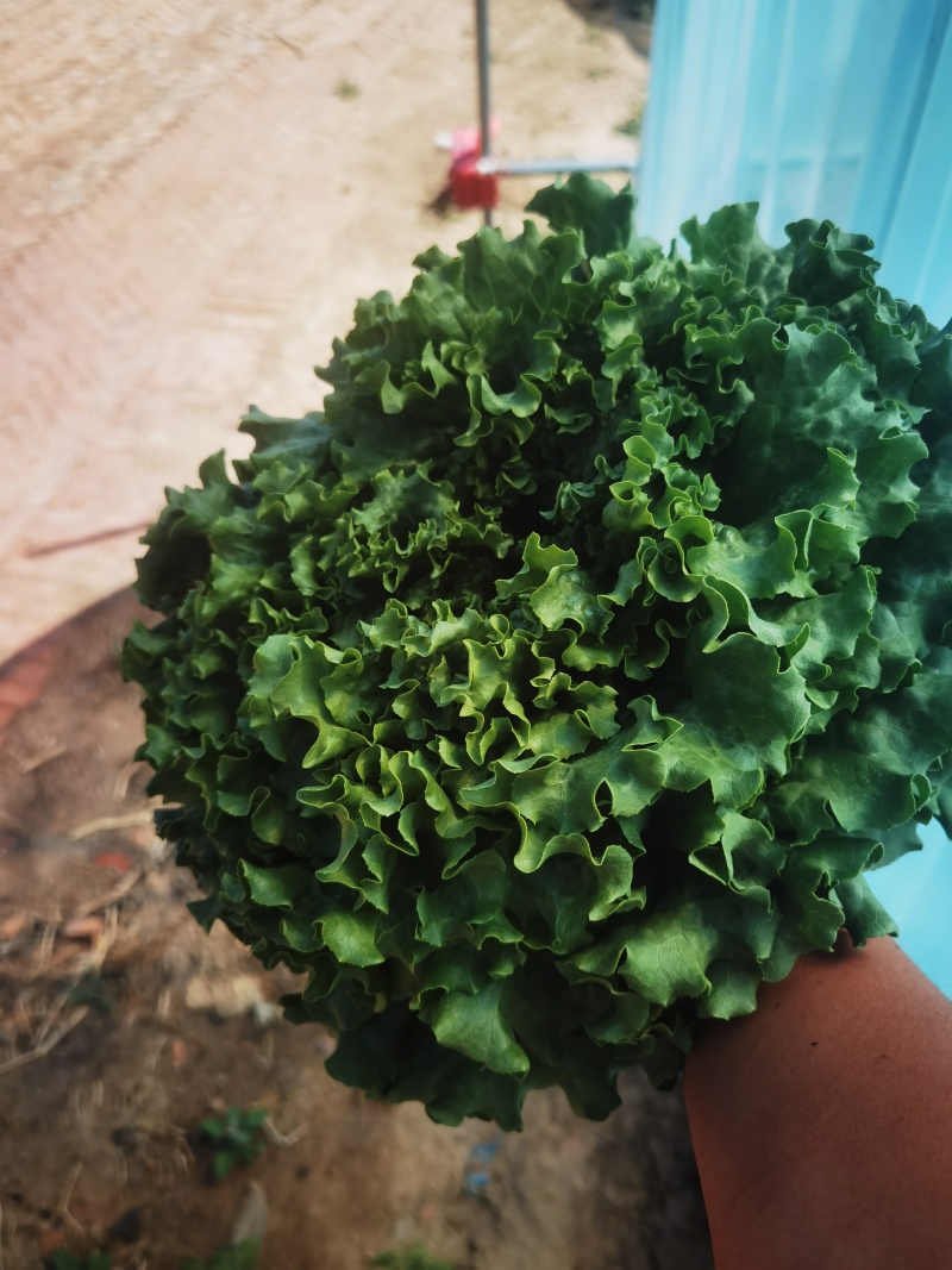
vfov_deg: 65.3
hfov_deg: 51.3
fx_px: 990
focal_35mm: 27
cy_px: 635
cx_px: 476
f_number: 1.9
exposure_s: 1/1815
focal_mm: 6.71
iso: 50
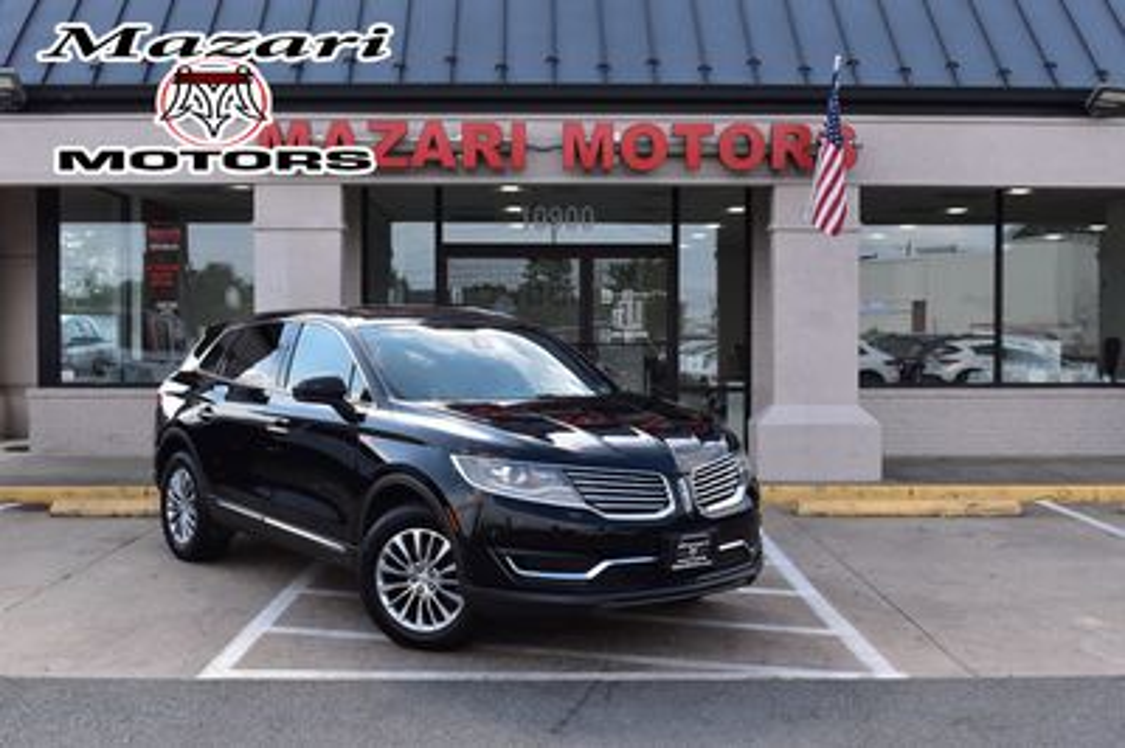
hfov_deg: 46.4
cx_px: 562
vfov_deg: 31.8
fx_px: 1311
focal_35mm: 42
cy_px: 374
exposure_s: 1/250
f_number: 10
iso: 400
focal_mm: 28
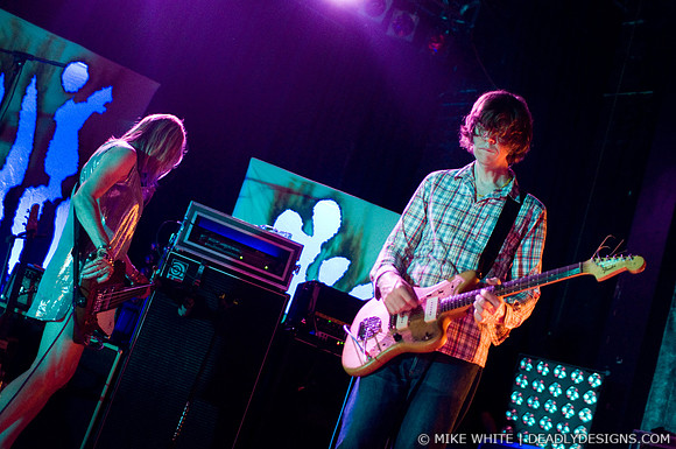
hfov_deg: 43.7
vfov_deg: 29.8
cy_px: 224
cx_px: 338
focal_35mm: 45
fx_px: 844
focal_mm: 30
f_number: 1.8
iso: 1000
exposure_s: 1/80
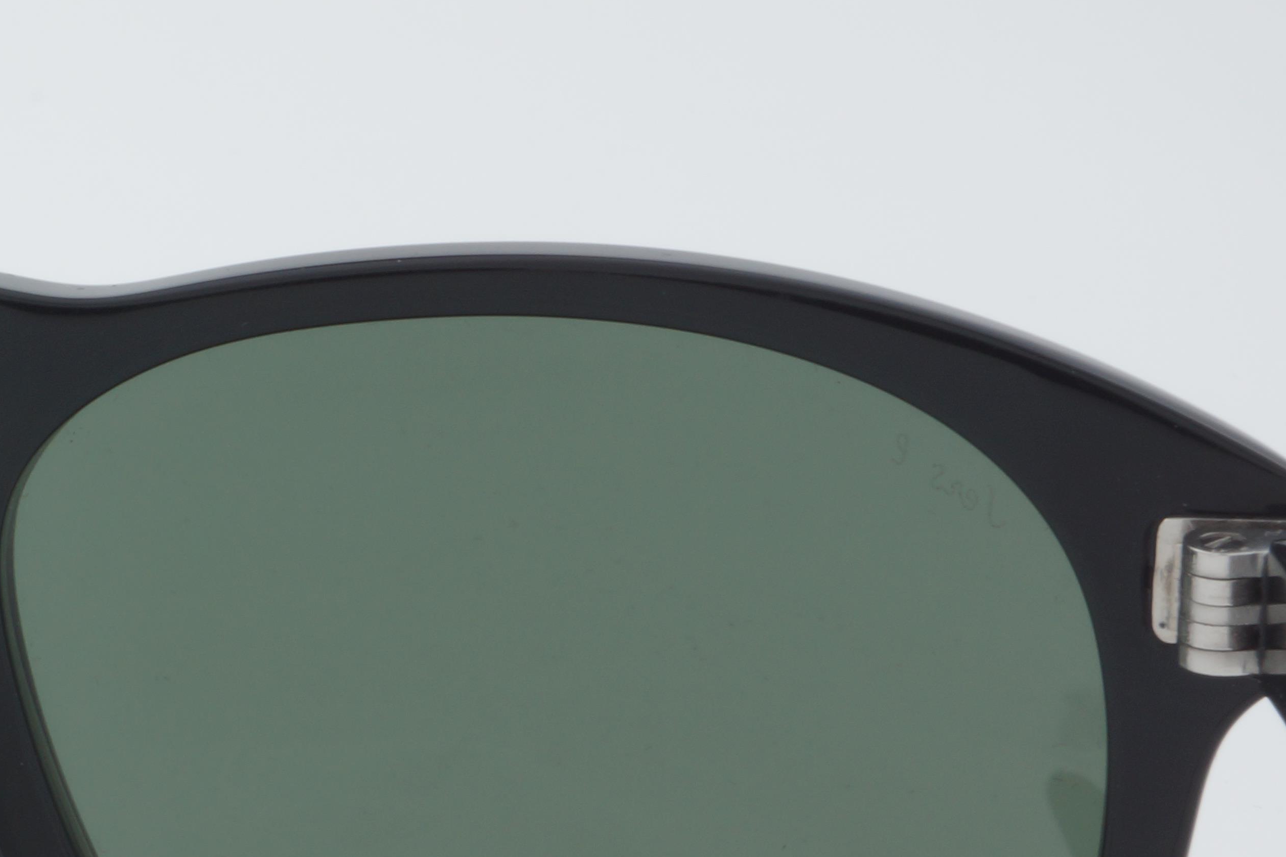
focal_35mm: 125
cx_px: -229
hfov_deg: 15.8
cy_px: 708
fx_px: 4472
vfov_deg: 10.9
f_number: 32
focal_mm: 35
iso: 100
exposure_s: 1/4
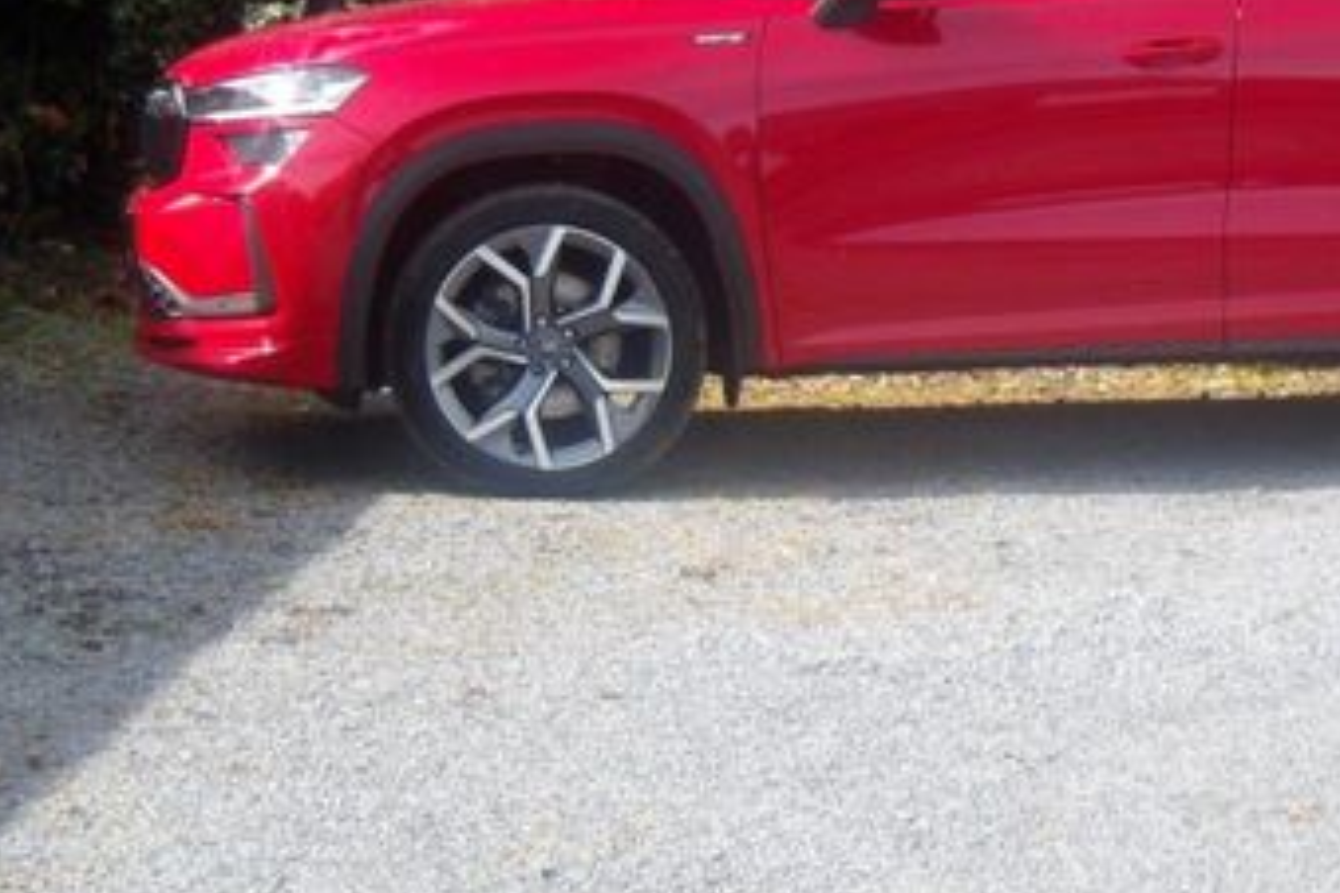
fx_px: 4801
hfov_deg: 15.7
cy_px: 281
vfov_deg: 10.6
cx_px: 1146
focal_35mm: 129
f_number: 4.9
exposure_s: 1/228
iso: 100
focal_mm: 12.5
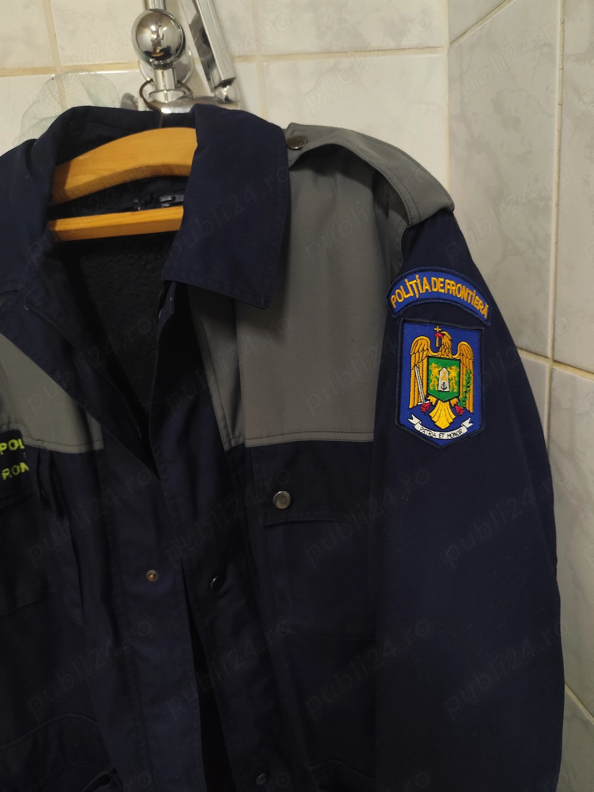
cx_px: 297
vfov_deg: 73.9
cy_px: 396
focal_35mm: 23
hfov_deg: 58.9
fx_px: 526
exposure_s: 1/50
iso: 500
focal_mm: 6.19
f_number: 1.65
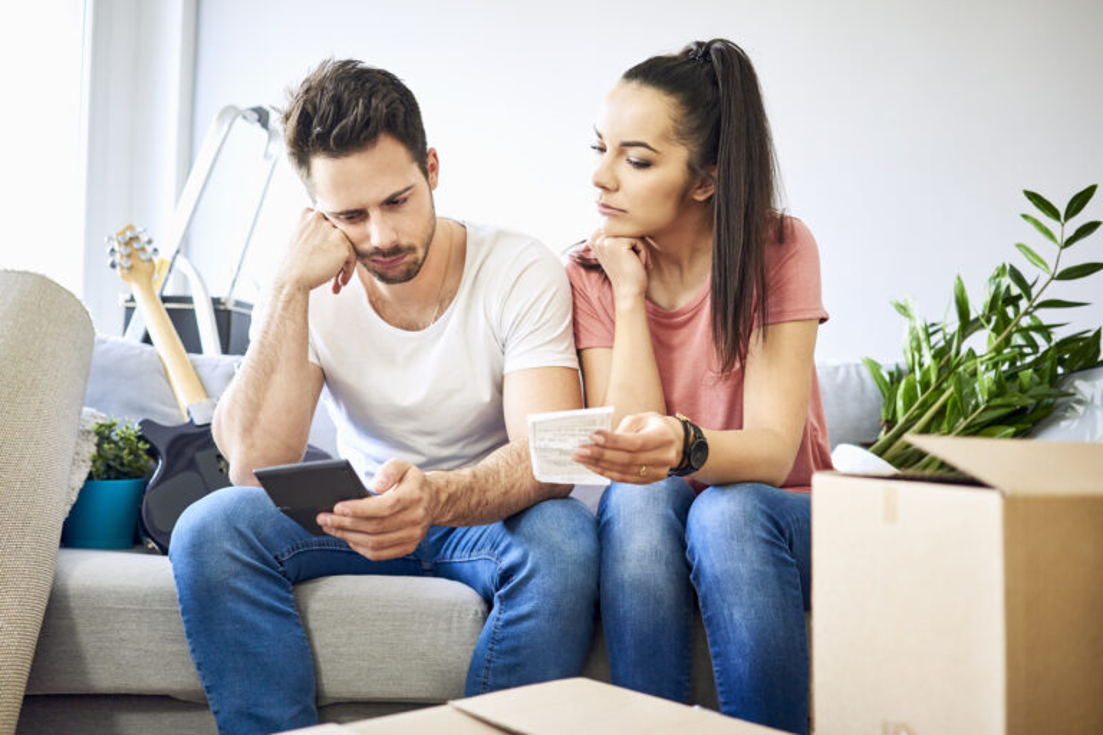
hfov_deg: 54.4
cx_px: 552
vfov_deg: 37.9
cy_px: 368
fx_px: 1072
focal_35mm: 35
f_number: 2.8
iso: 640
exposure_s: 1/200
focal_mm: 35
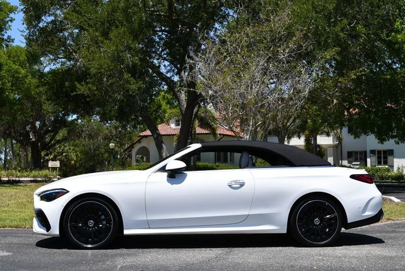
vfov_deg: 28.1
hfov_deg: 41.1
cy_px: 136
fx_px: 540
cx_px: 202
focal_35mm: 48
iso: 100
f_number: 8
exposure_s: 1/250
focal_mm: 24
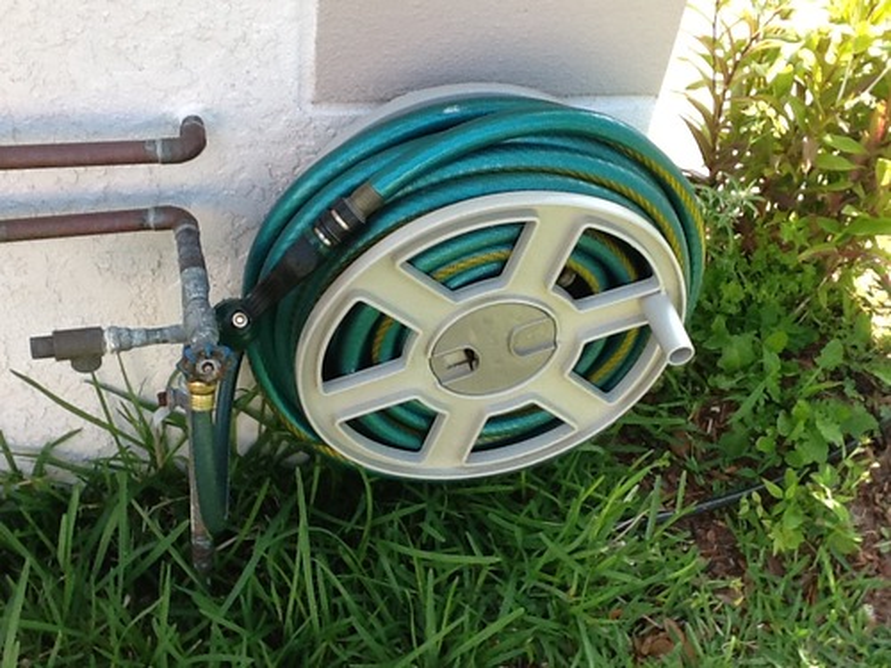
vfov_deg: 44.2
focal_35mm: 32
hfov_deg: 56.8
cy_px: 334
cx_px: 446
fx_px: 824
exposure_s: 1/159
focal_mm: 2.03
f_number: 2.4
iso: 64
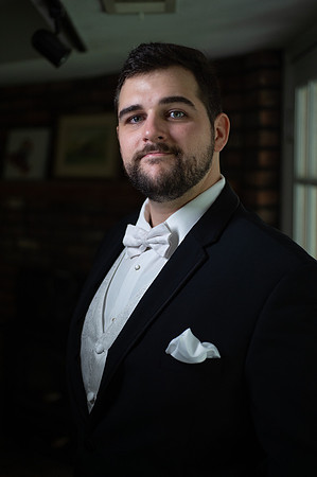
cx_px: 158
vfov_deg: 33.4
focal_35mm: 60
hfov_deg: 22.6
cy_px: 238
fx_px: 794
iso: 1000
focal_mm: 60
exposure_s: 1/400
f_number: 2.8
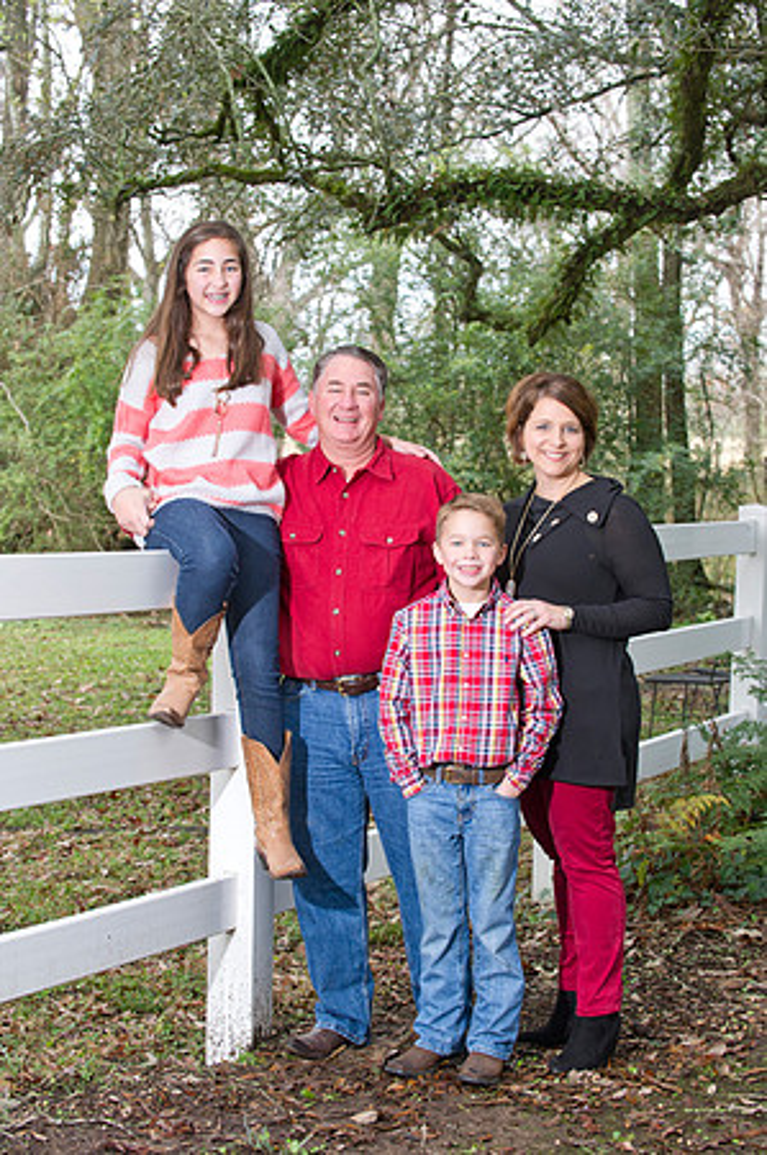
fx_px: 2498
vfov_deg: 26.0
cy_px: 578
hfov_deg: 17.5
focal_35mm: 78
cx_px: 384
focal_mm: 78
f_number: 5.6
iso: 1250
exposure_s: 1/100
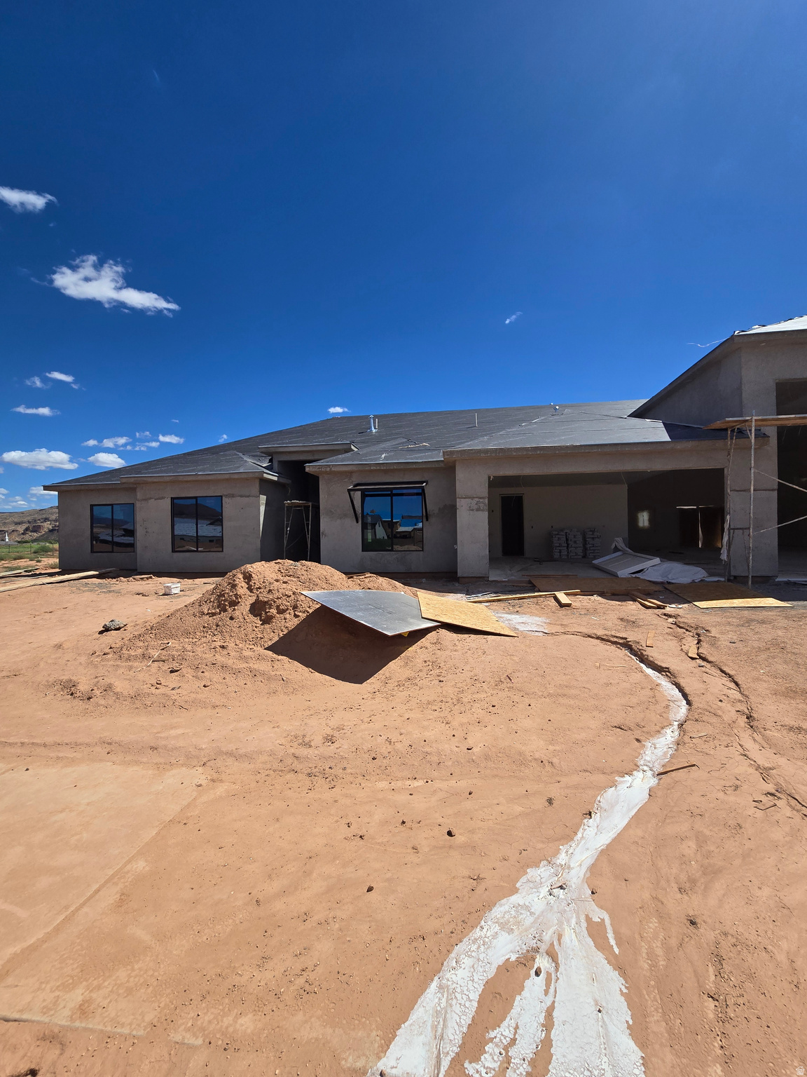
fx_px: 404
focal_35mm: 13
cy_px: 538
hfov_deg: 89.9
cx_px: 404
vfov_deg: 106.2
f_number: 2.2
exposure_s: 1/3540
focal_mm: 2.2
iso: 50
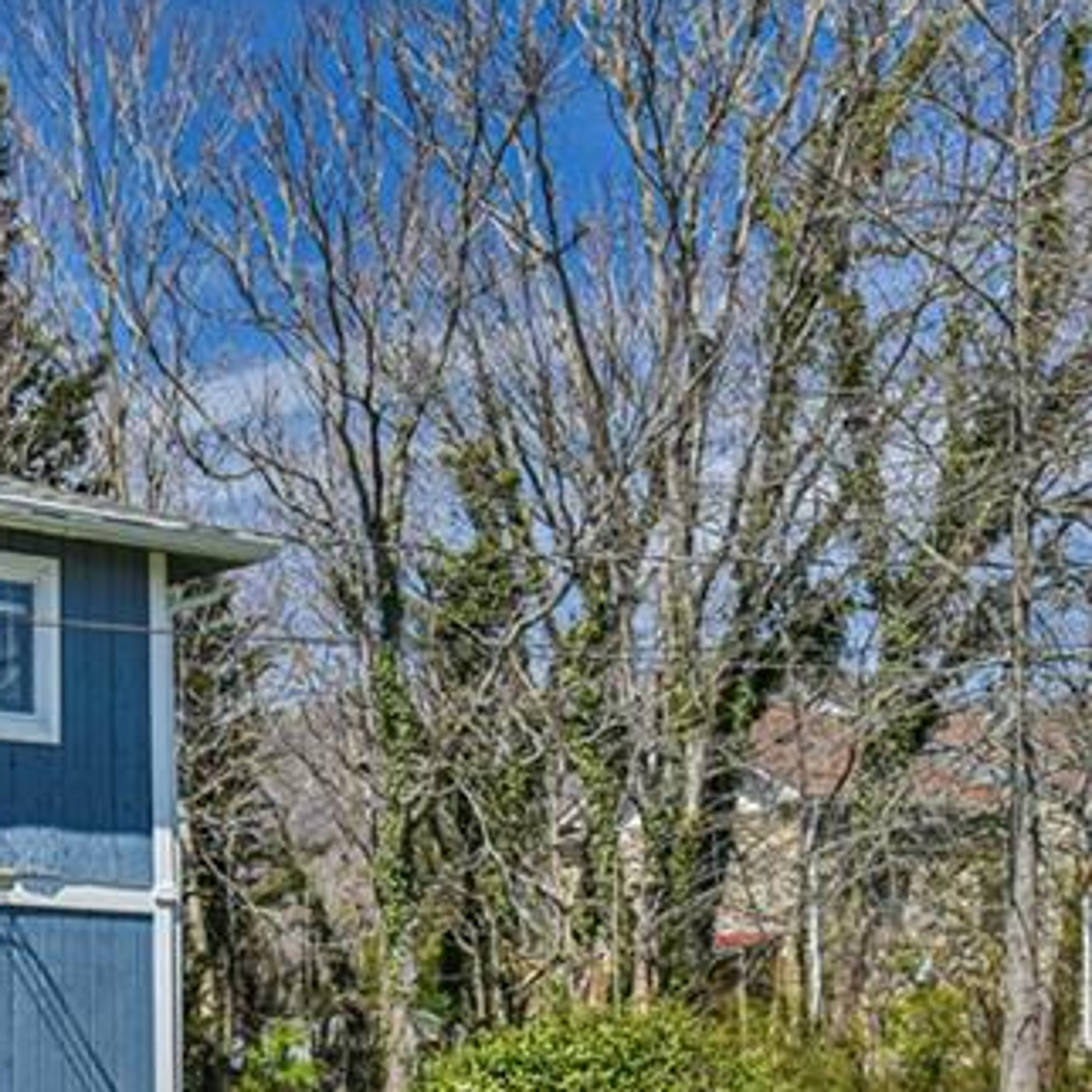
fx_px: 2891
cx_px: 119
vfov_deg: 20.9
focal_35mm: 81
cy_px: 978
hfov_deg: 21.0
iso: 1600
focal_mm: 30
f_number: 13
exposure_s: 1/640
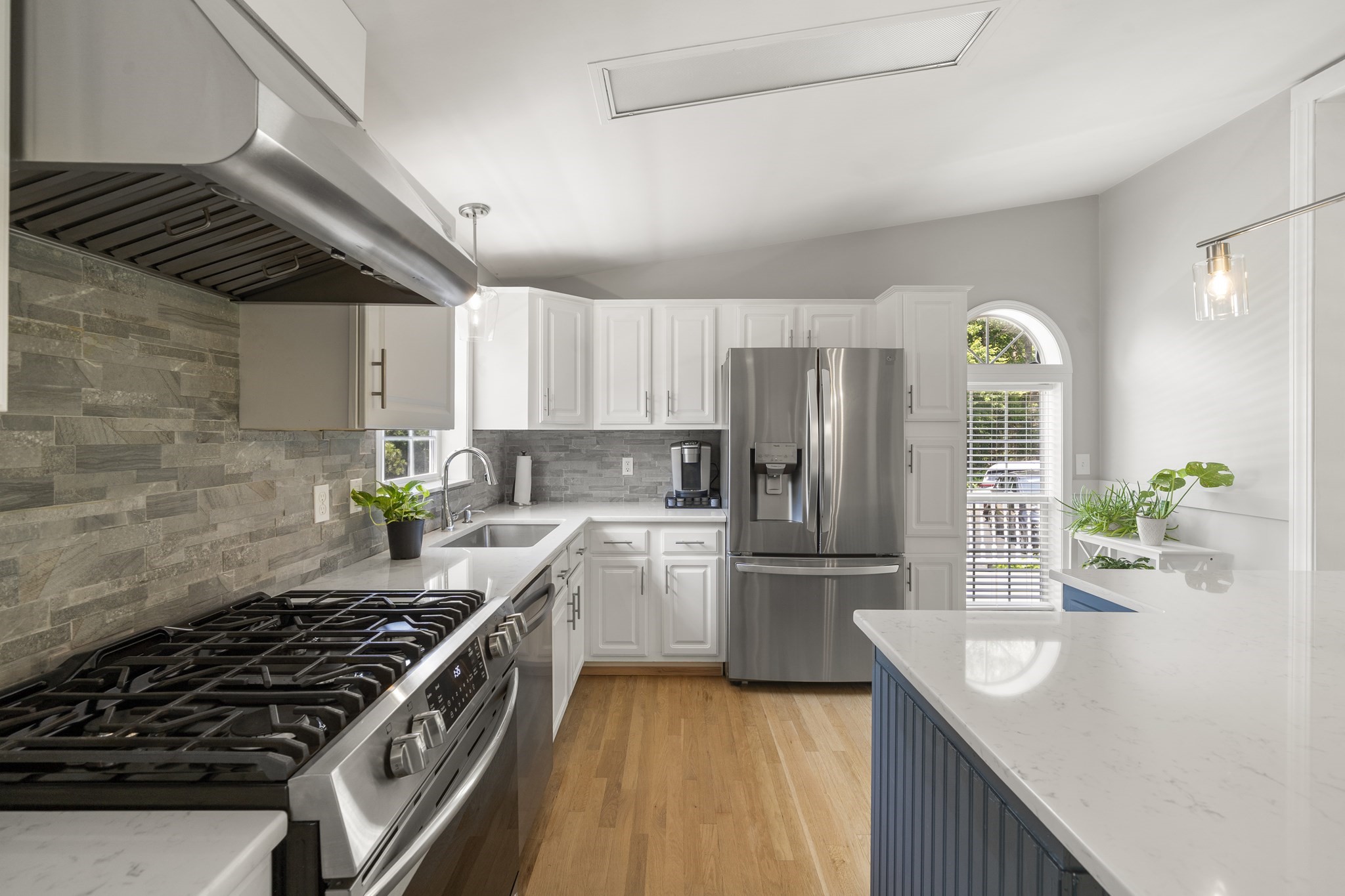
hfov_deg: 104.3
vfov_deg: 81.2
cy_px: 448
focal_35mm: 14
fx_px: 523
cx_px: 672
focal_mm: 14
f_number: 7.1
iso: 320
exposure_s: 1/10
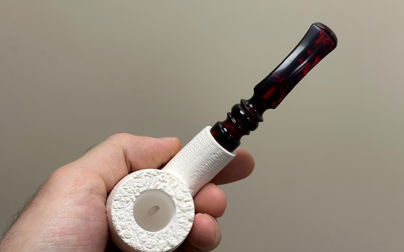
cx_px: 202
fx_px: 562
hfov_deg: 39.6
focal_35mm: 51
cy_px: 137
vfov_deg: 25.3
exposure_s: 1/121
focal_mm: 6.86
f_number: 1.78
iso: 64
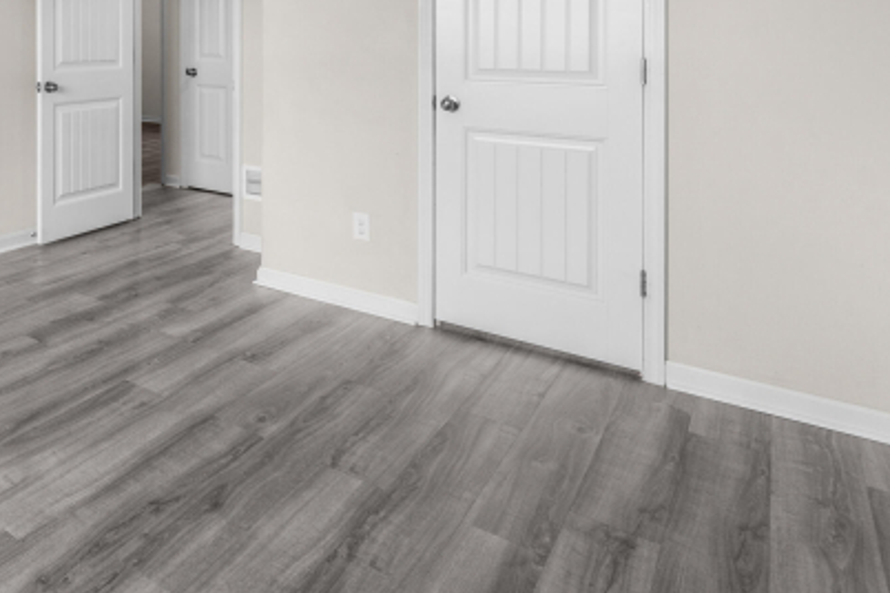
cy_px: 46
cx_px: 124
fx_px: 692
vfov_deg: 42.2
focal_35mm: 28
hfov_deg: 58.1
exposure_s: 1/6
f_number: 9
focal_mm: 10
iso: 400
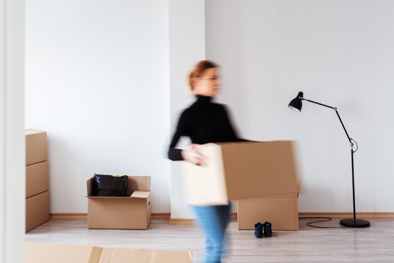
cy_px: 132
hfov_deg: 39.6
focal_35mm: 50
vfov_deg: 27.0
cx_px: 197
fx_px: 547
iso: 160
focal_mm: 50
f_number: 6.3
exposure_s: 1/8
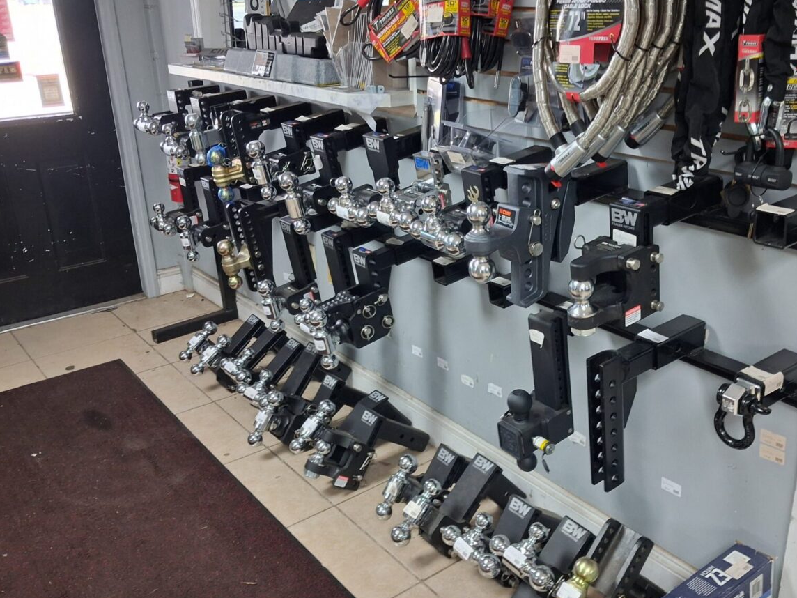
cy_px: 282
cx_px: 477
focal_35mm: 34
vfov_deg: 41.8
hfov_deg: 53.6
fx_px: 783
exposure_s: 1/50
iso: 250
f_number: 1.8
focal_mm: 4
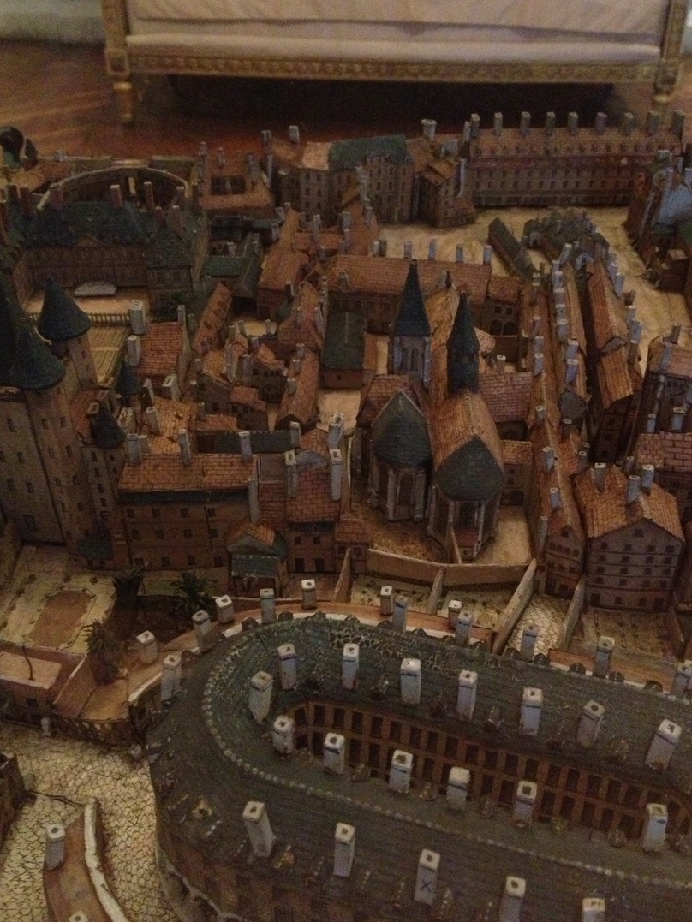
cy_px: 464
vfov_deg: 47.9
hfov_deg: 36.8
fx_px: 1039
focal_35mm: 39
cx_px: 350
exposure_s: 1/15
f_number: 2.4
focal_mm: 4.28
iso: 800
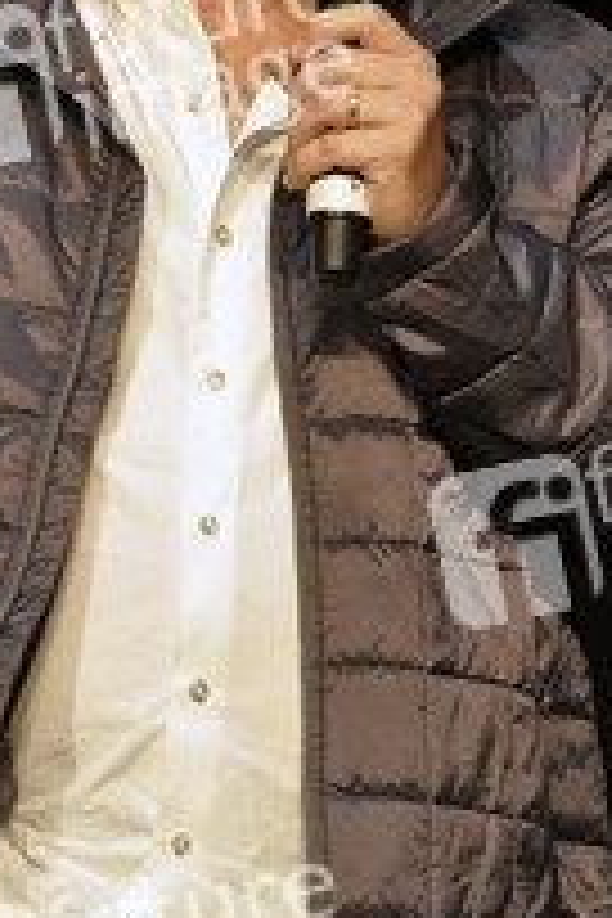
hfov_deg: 2.6
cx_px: 254
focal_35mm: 529
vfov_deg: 3.9
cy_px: 297
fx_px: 13488
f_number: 5.6
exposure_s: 1/125
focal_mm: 180
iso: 3200
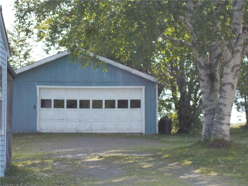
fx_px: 810
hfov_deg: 17.4
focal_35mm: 113
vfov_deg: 13.1
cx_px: 124
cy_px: 93
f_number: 6
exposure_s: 1/80
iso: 80
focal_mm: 20.1
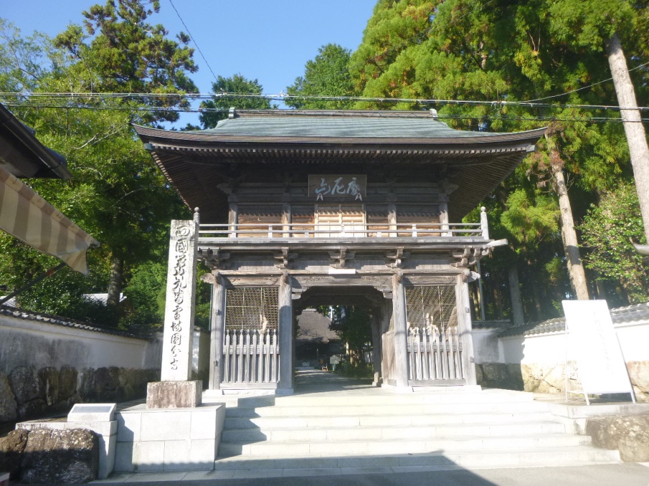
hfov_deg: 69.4
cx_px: 324
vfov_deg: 54.9
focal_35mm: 25
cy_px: 243
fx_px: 469
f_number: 3.9
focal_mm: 4.5
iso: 100
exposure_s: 1/200
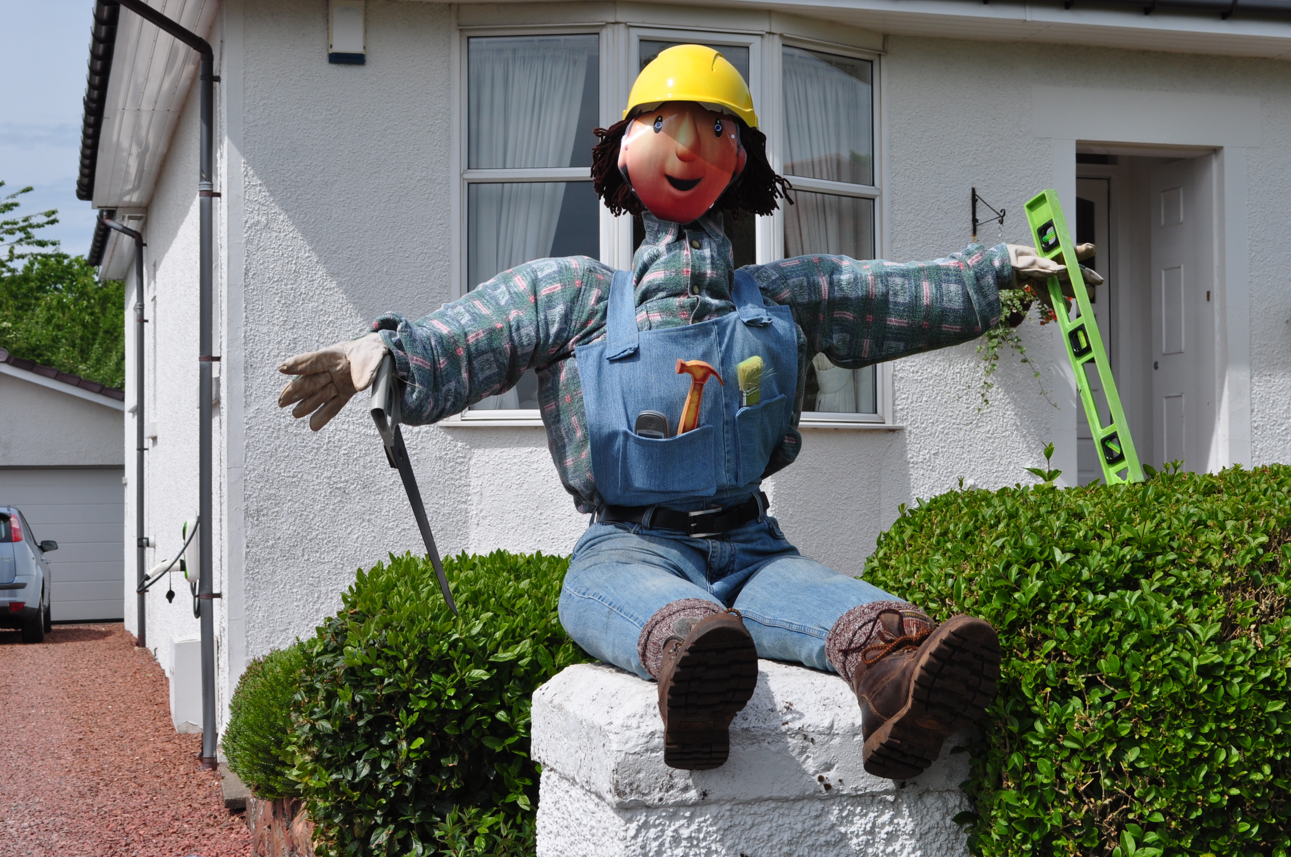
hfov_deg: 35.1
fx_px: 2042
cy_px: 428
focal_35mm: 57
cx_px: 646
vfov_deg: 23.7
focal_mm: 38
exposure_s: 1/400
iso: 200
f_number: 11
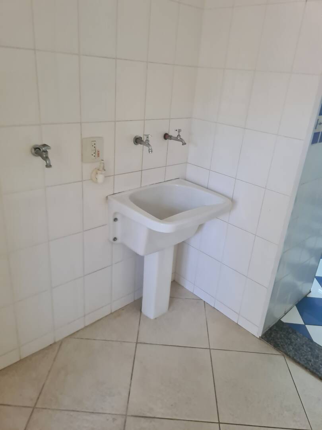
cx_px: 161
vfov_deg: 67.3
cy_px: 215
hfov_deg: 53.1
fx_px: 322
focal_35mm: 26
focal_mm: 5.4
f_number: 1.8
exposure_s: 1/40
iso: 320
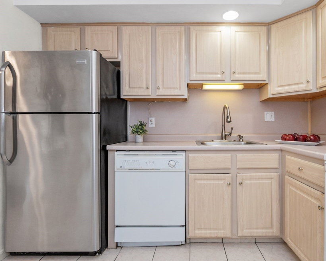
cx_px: 191
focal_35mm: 20
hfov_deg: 78.9
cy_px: 130
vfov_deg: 67.3
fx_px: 196
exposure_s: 1/80
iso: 320
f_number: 5
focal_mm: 11.5
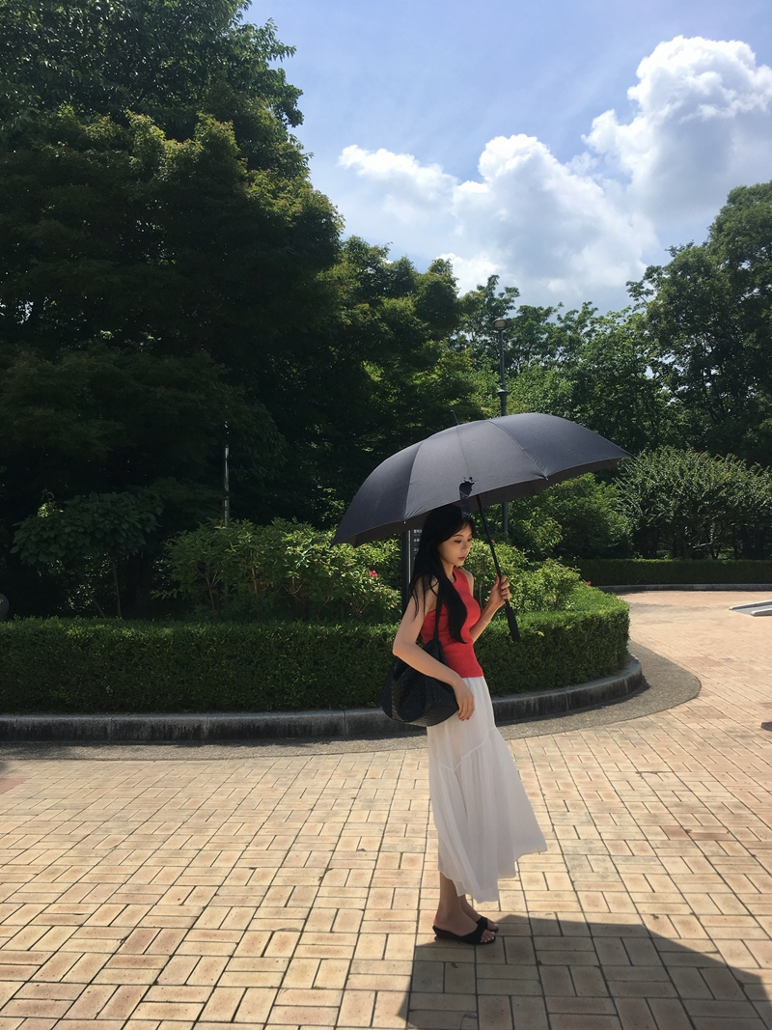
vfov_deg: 61.7
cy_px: 515
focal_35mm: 29
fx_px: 863
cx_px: 386
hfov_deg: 48.2
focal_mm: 4.15
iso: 25
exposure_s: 1/1876
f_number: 2.2
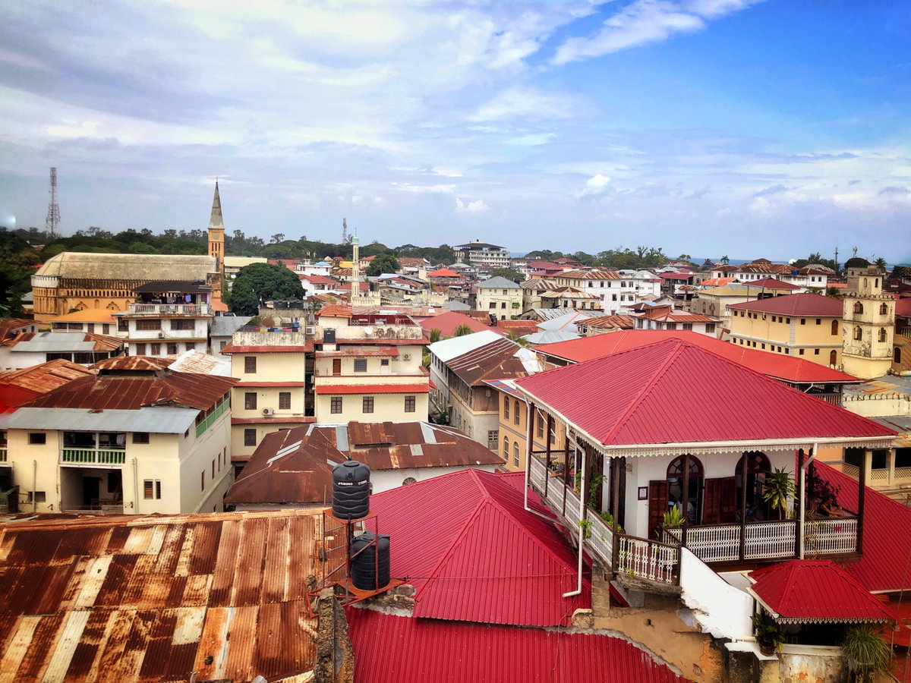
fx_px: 737
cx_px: 456
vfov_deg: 49.7
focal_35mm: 28
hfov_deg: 63.4
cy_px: 342
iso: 20
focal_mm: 4
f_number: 1.8
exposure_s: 1/3690
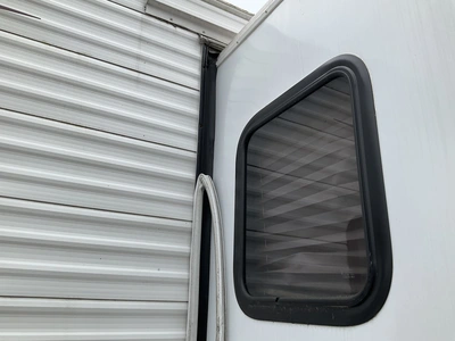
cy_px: 170
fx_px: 381
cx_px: 228
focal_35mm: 29
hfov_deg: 61.7
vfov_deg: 48.2
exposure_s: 1/657
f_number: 1.8
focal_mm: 3
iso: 25
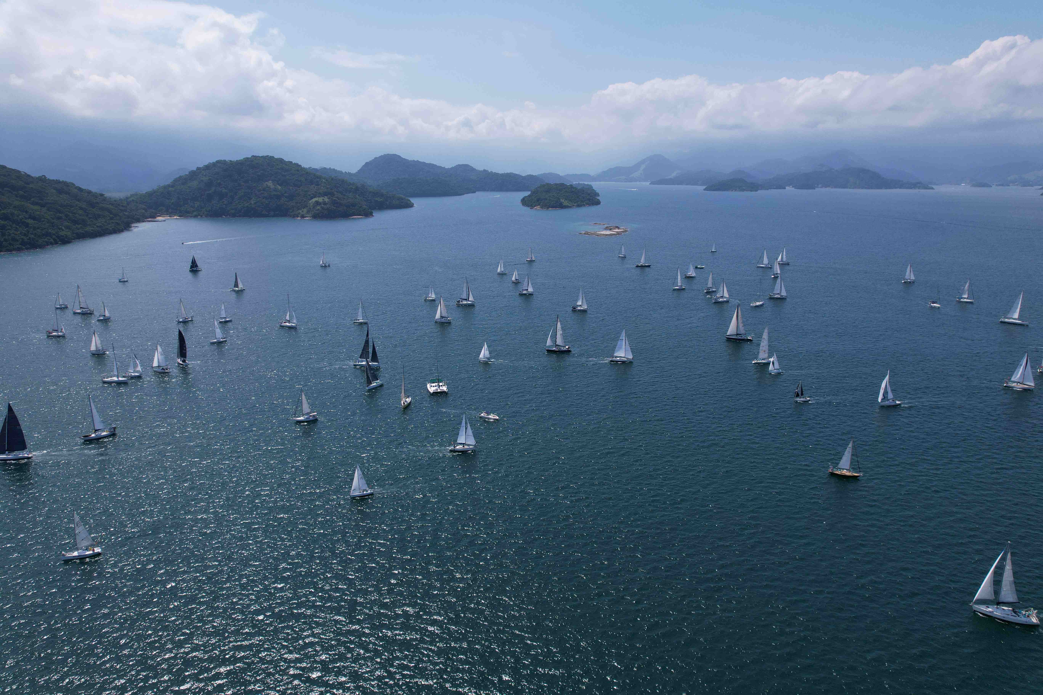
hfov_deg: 78.6
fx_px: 637
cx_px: 522
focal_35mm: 22
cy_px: 348
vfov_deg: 57.2
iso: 100
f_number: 2.8
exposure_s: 1/400
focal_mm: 8.38
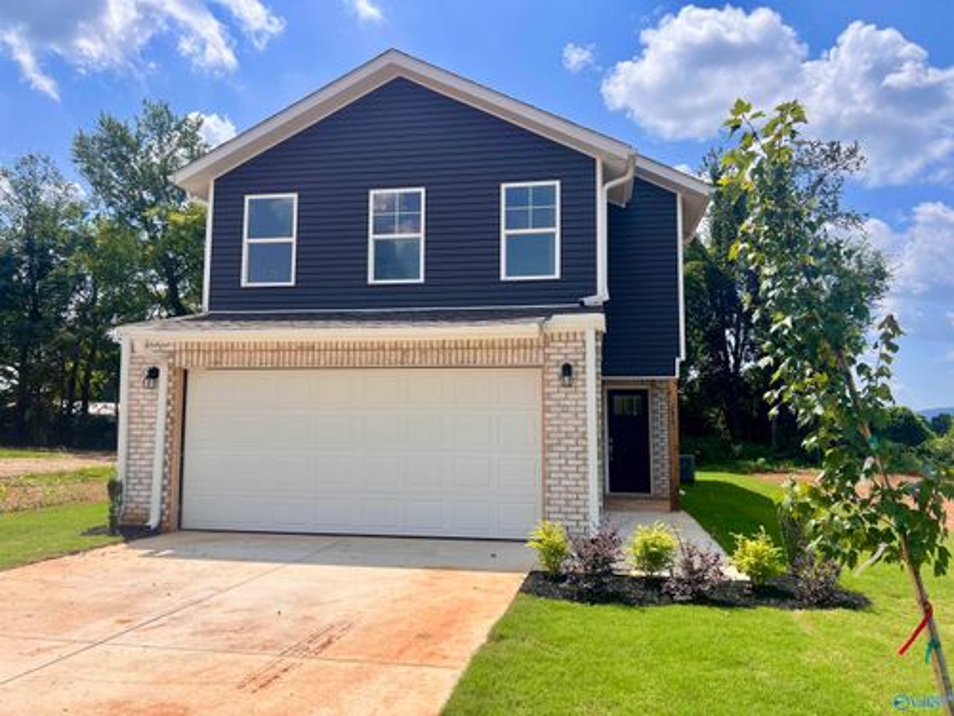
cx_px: 477
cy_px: 358
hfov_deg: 67.3
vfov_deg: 53.1
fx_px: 717
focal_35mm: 26
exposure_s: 1/4831
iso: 50
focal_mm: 5.7
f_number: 1.5
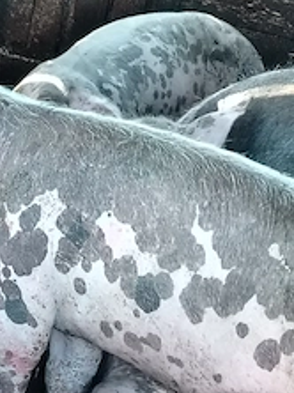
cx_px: 96
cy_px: 331
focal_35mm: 166
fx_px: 1883
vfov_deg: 11.9
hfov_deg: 8.9
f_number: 1.75
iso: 663
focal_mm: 5.25
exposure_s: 1/33.3
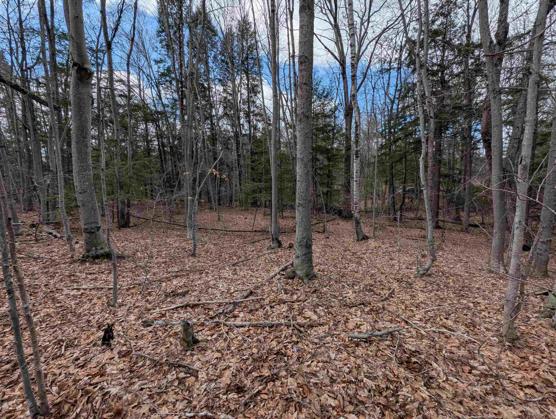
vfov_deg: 90.1
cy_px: 210
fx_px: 209
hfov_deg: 106.1
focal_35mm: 13
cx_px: 278
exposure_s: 1/1131
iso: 42
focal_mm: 1.95
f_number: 2.2
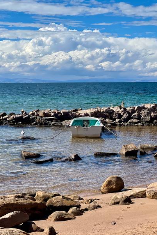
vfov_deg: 23.9
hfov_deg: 16.1
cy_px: 115
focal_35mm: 85
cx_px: 73
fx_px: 556
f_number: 2.8
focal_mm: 9
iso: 32
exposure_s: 1/1074
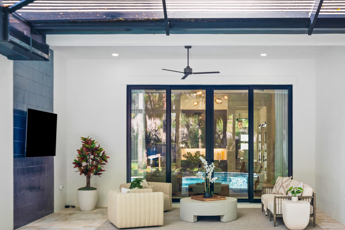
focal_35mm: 45
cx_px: 207
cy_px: 142
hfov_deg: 43.4
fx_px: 431
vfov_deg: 29.8
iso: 800
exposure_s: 1/20
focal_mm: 35
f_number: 8
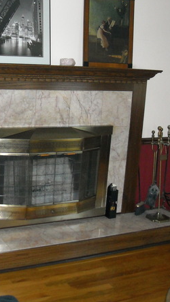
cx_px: 35
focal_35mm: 55
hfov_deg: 21.6
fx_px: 440
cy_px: 144
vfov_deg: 37.8
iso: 400
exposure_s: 1/60
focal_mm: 5.7
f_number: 2.8
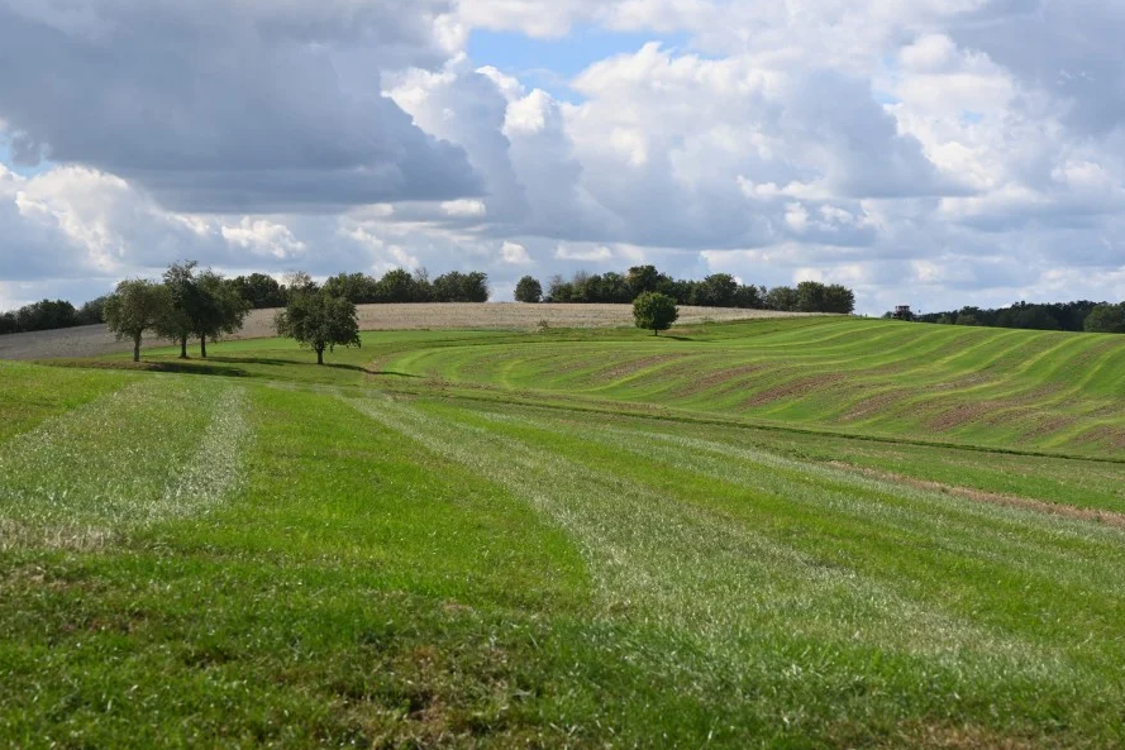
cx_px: 575
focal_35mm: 85
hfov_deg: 23.9
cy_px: 382
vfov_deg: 16.1
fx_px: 2657
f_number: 8
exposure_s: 1/500
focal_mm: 70
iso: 100
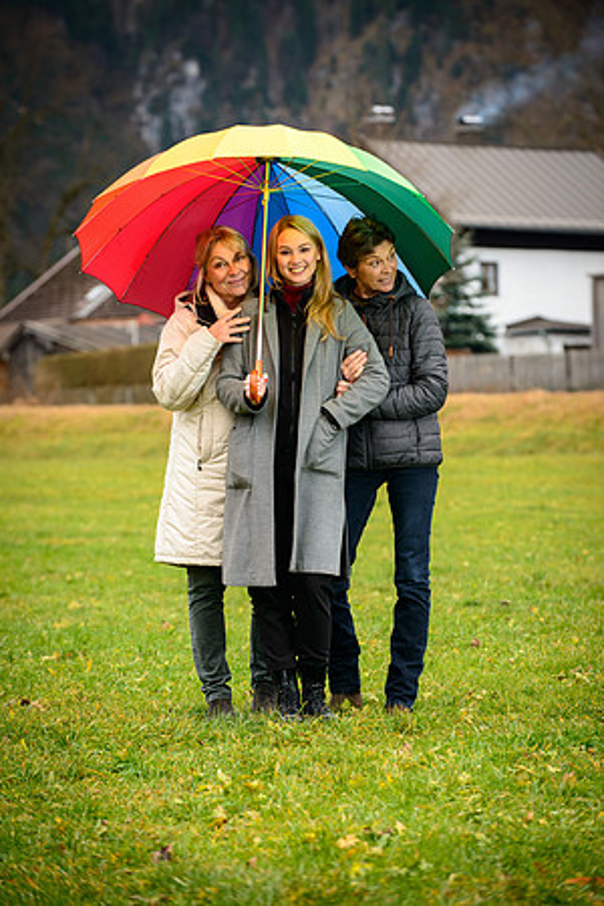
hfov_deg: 9.1
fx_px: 3775
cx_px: 302
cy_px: 453
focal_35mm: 150
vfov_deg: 13.7
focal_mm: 150
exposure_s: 1/250
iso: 800
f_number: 5
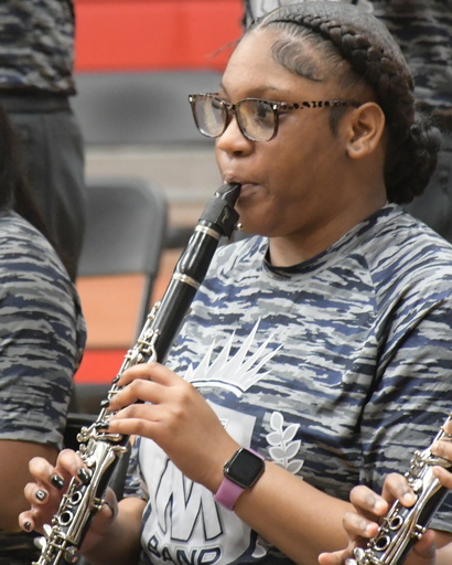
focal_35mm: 394
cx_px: 143
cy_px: 198
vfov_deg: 4.9
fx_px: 6584
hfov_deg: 3.9
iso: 5600
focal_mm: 140
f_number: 5.6
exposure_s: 1/250
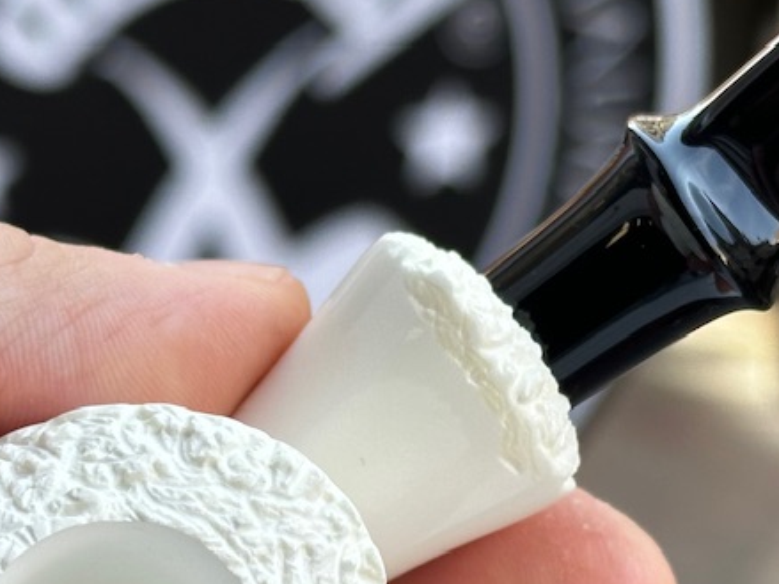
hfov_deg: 14.1
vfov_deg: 10.6
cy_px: 401
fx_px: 3150
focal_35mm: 140
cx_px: 428
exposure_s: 1/334
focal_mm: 6.86
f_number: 1.78
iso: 64
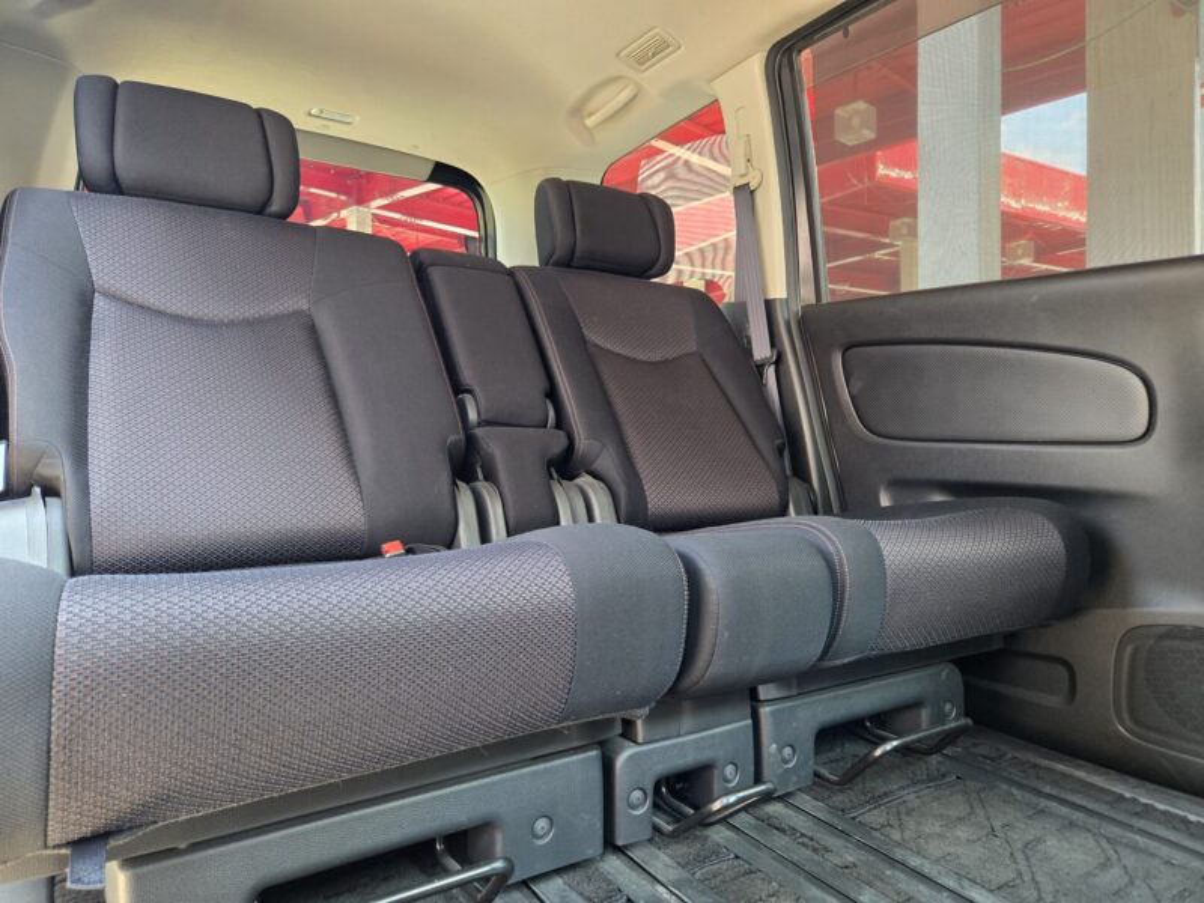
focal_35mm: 23
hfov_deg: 73.9
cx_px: 602
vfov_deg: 58.9
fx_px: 800
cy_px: 452
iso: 250
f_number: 1.8
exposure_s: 1/180
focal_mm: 5.4
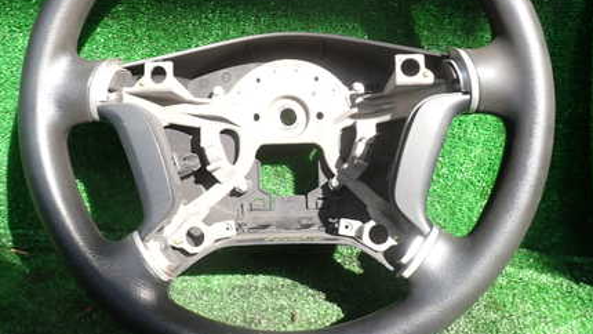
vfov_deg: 30.6
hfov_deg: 52.8
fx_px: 598
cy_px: 80
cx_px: 292
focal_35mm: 38
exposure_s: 1/320
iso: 100
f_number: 2.8
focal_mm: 4.5
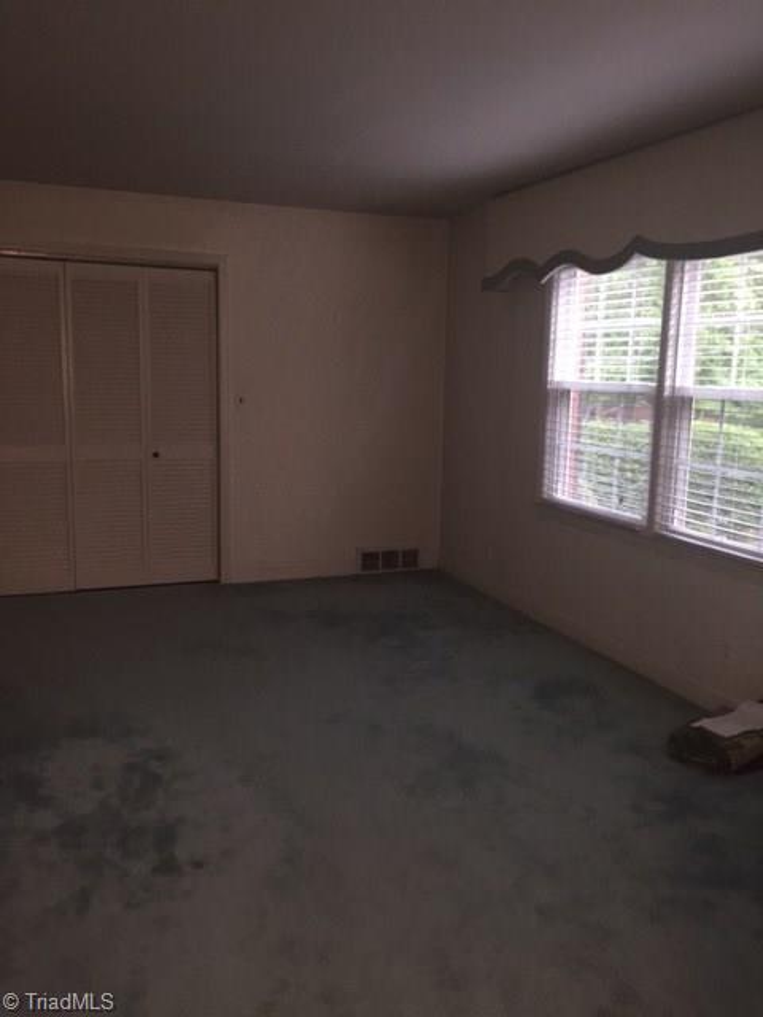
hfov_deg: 48.2
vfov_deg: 61.7
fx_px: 852
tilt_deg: -9.0
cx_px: 382
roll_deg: -1.2
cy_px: 508
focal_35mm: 29
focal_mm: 4.15
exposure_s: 1/20
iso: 160
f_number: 2.2
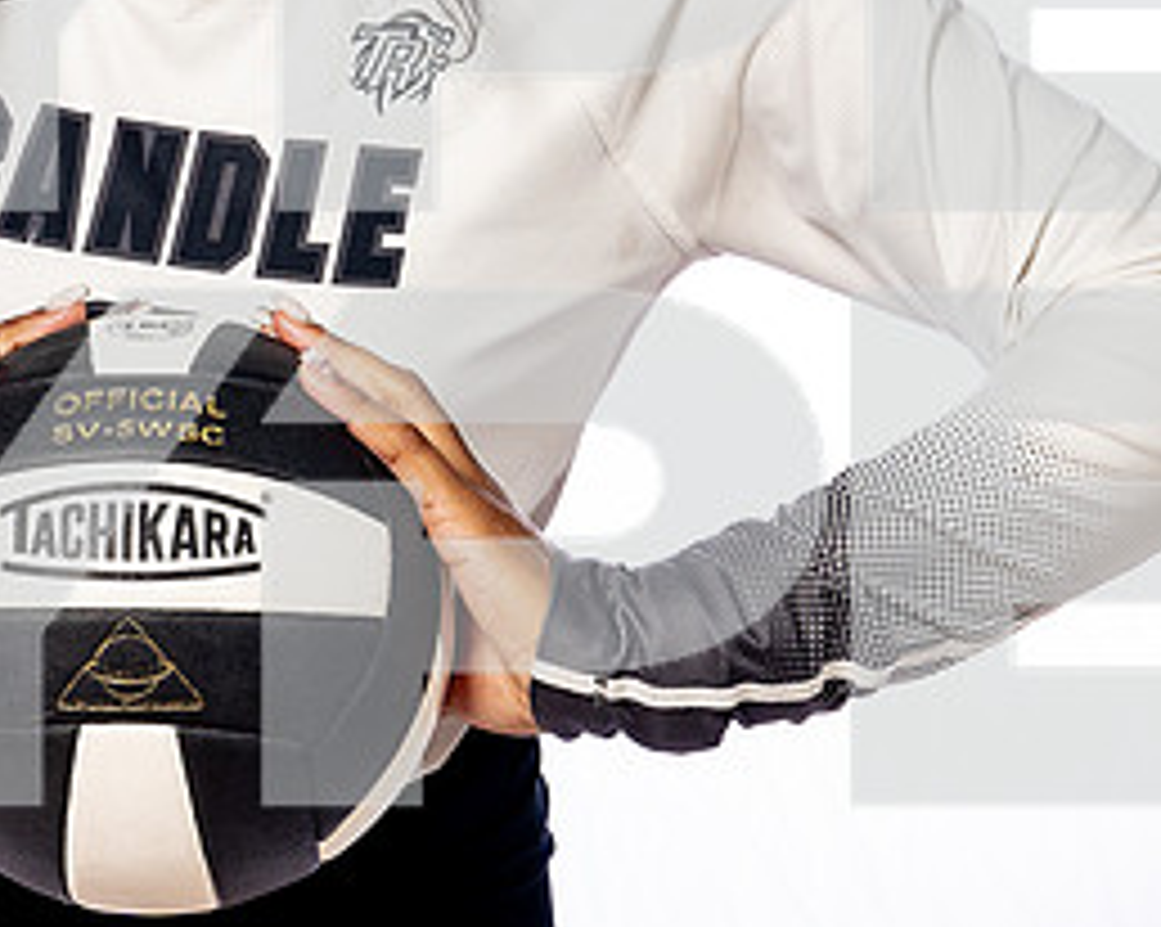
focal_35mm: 121
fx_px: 4155
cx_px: 95
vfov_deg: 12.7
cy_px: 149
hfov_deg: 15.7
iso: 250
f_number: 7.1
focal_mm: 41
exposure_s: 1/250
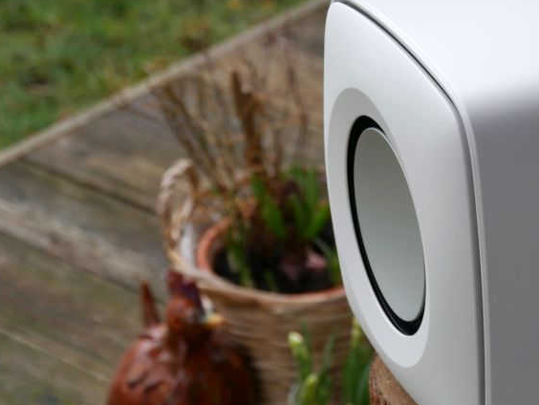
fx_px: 2431
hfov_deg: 12.6
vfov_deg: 9.5
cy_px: 254
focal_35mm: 156
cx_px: 361
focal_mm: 55
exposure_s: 1/125
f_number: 5.1
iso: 400
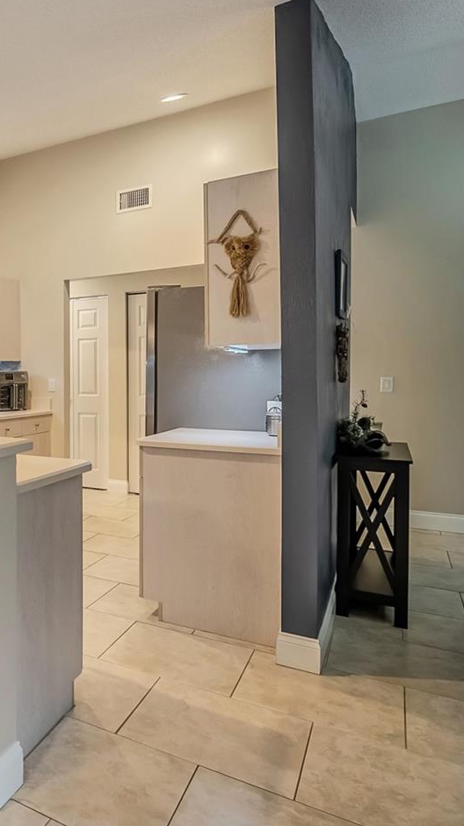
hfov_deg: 33.3
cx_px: -122
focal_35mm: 27
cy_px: 380
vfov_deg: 70.5
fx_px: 582
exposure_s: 1/400
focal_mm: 14.9
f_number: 4
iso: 1000
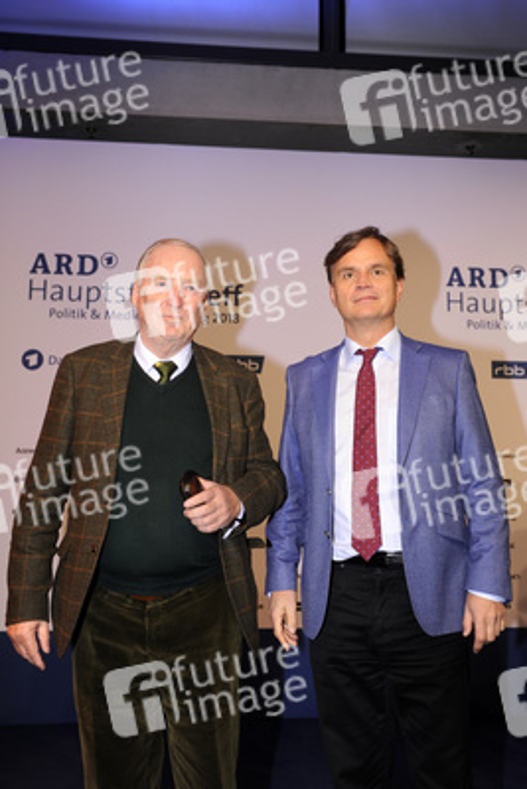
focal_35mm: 38
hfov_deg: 35.1
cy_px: 394
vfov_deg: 50.7
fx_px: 834
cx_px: 264
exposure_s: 1/250
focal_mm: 38
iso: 800
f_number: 4
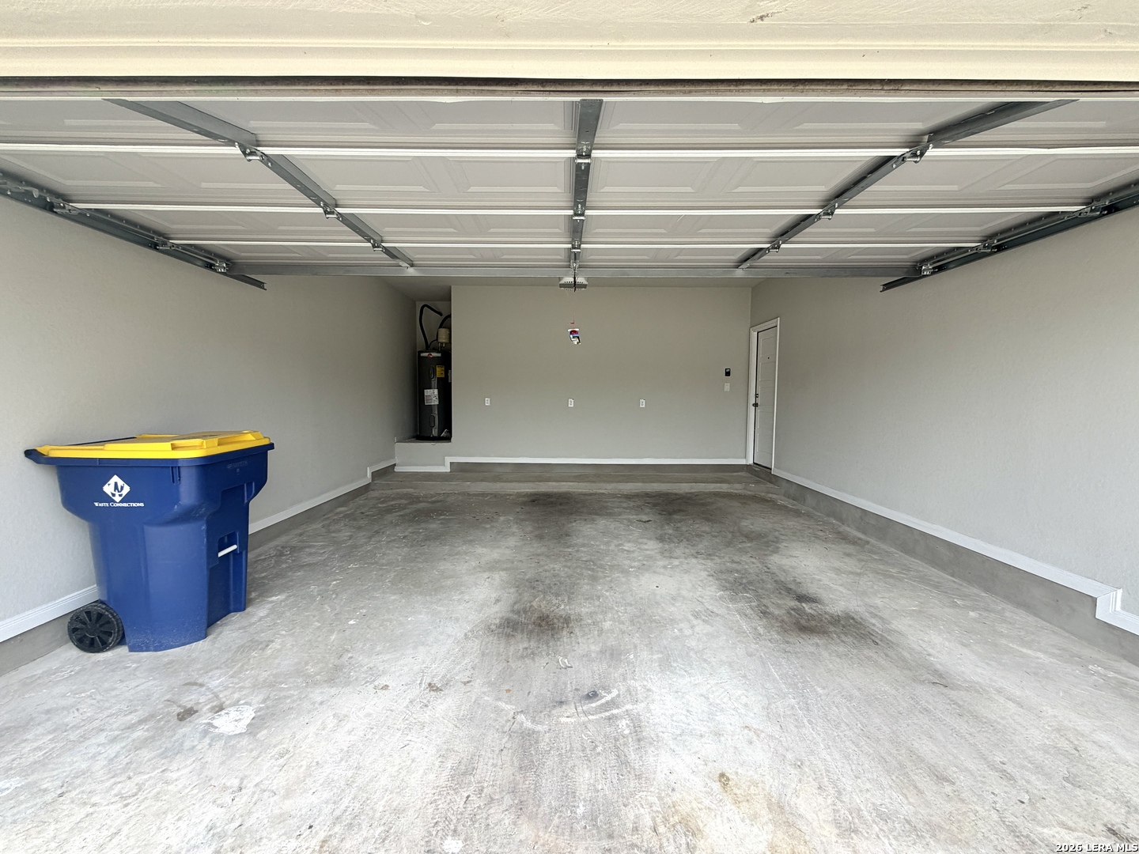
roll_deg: +0.2
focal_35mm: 14
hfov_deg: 102.1
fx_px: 461
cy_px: 427
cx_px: 570
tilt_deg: -3.5
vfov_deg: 85.7
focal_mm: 2.22
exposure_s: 1/139
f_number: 2.2
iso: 40
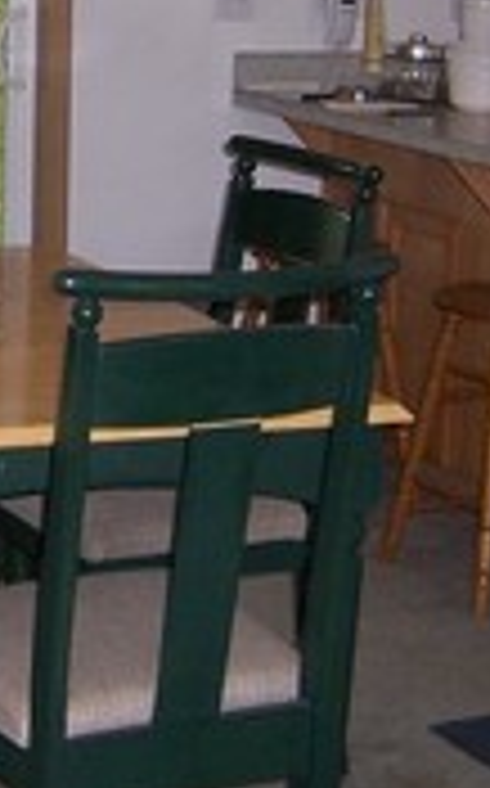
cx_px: -31
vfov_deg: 20.5
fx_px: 2142
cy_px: 106
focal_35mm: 100
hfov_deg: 12.8
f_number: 2.8
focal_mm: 5.5
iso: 80
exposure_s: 1/60
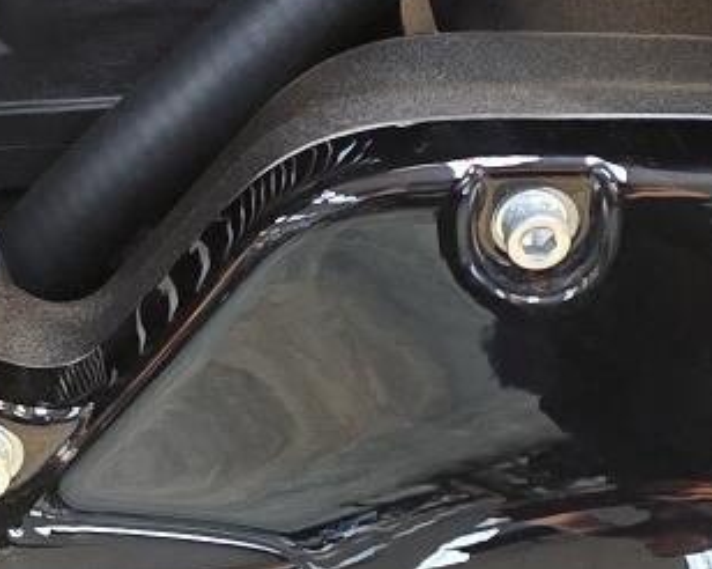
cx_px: -529
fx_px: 3075
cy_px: 261
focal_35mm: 146
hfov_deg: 12.2
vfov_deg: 10.6
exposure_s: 1/120
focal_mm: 6.3
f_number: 1.7
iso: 1000
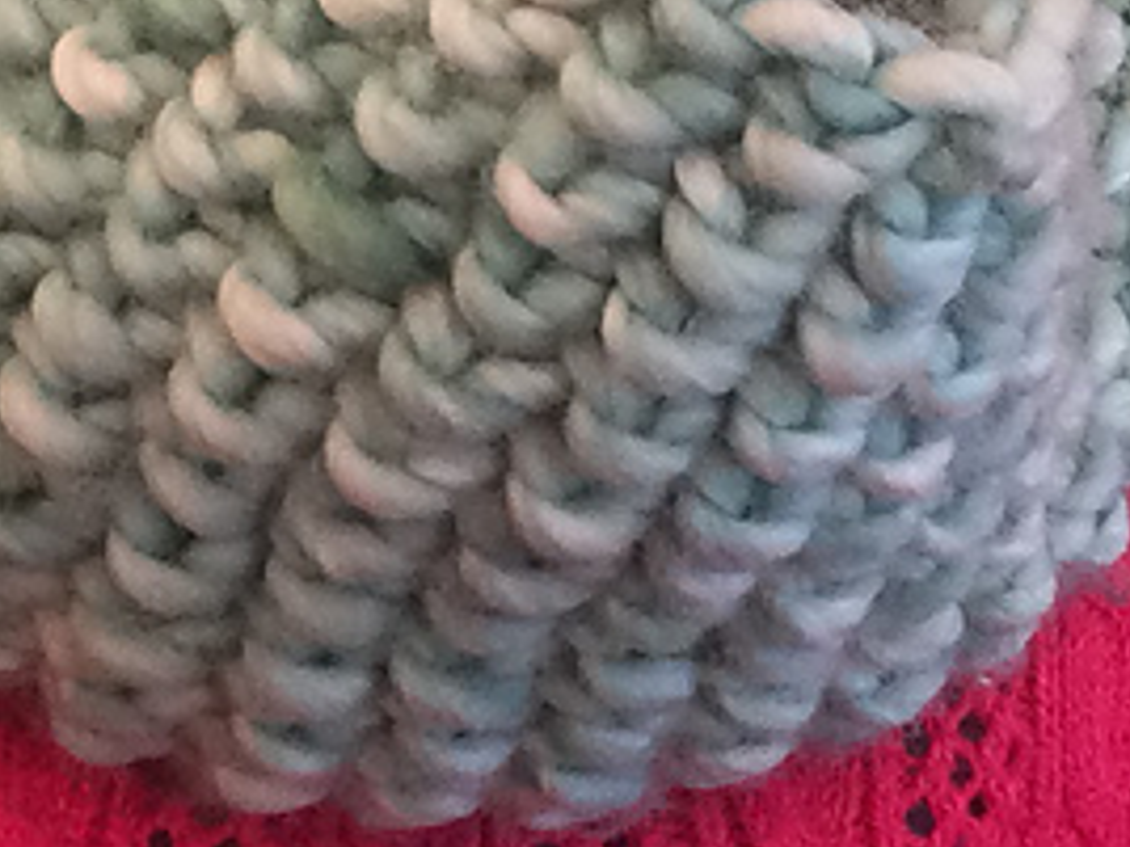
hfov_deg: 26.3
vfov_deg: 19.4
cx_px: 531
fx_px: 2416
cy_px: 21
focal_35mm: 74
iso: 400
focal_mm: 2.15
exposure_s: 1/17
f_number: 2.4
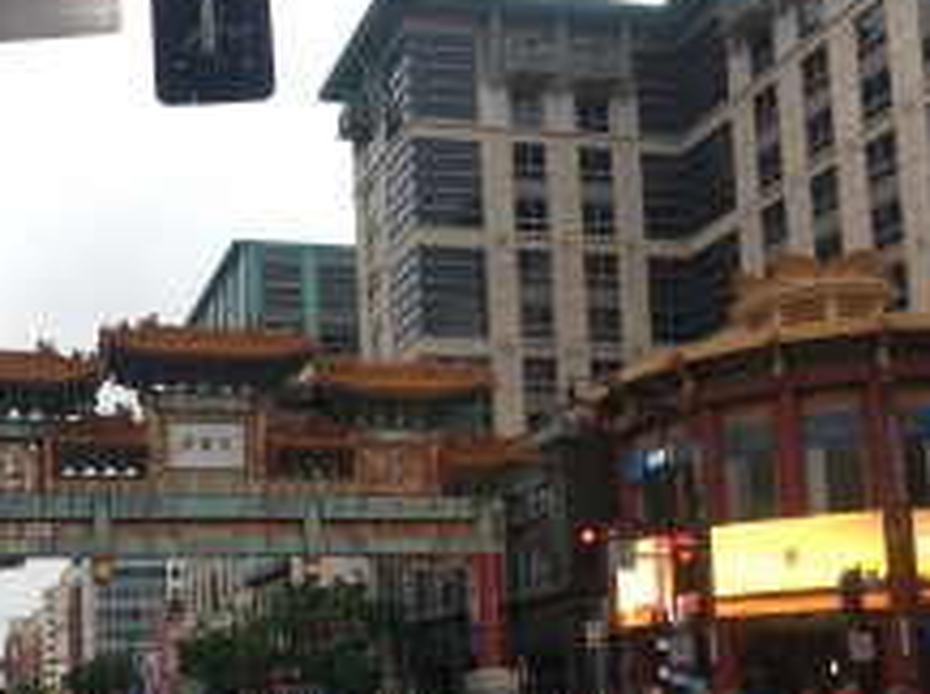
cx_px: 296
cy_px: 557
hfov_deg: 38.4
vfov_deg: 28.9
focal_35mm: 49
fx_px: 1314
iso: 25
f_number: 2.2
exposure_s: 1/129
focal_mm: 4.15
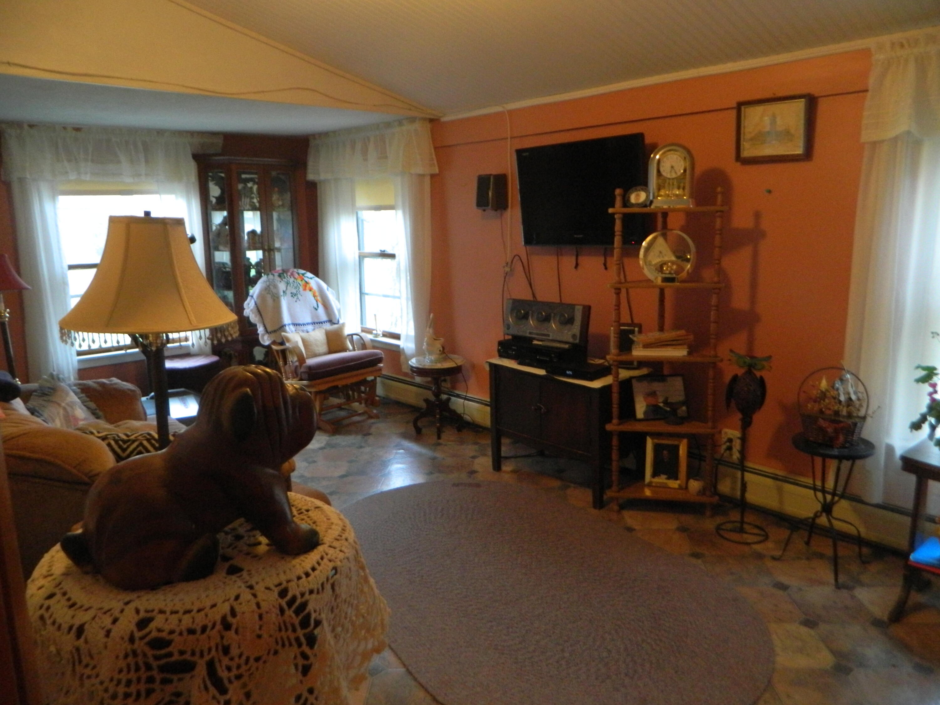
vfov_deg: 54.9
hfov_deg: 69.4
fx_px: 679
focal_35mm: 25
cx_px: 470
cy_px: 352
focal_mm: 4.5
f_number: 3.1
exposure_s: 1/15
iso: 400
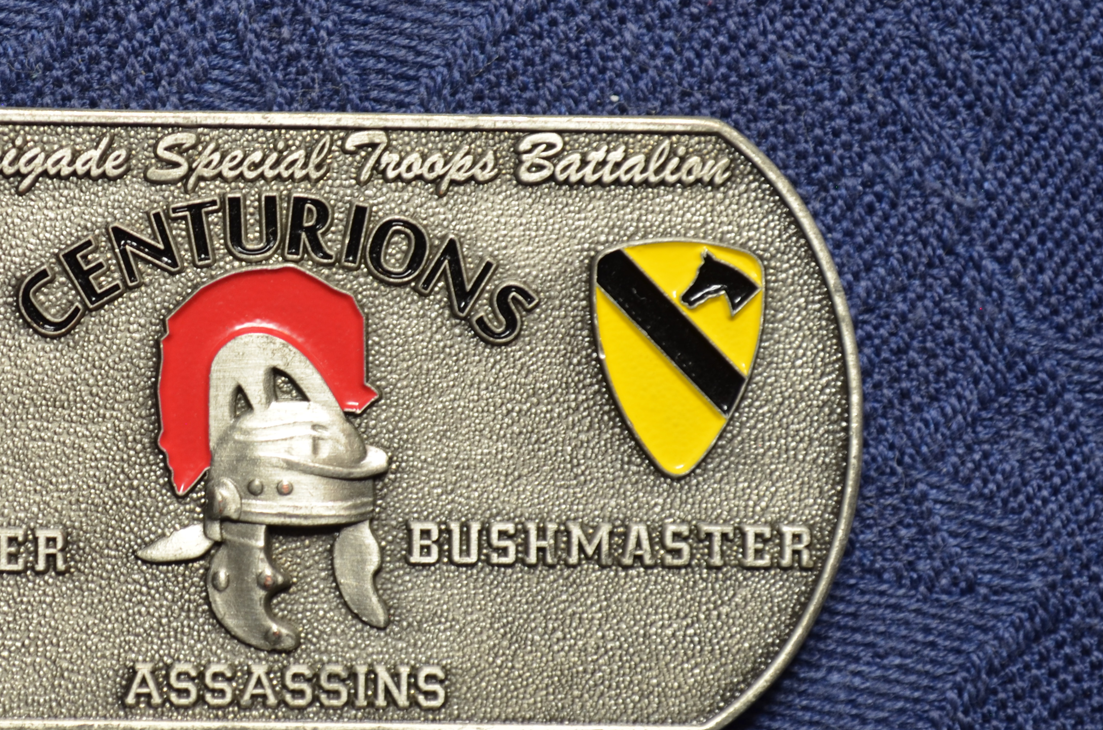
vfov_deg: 10.1
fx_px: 4122
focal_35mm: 135
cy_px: 390
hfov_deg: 15.2
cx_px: 262
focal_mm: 55
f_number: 8
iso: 160
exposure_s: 1/5
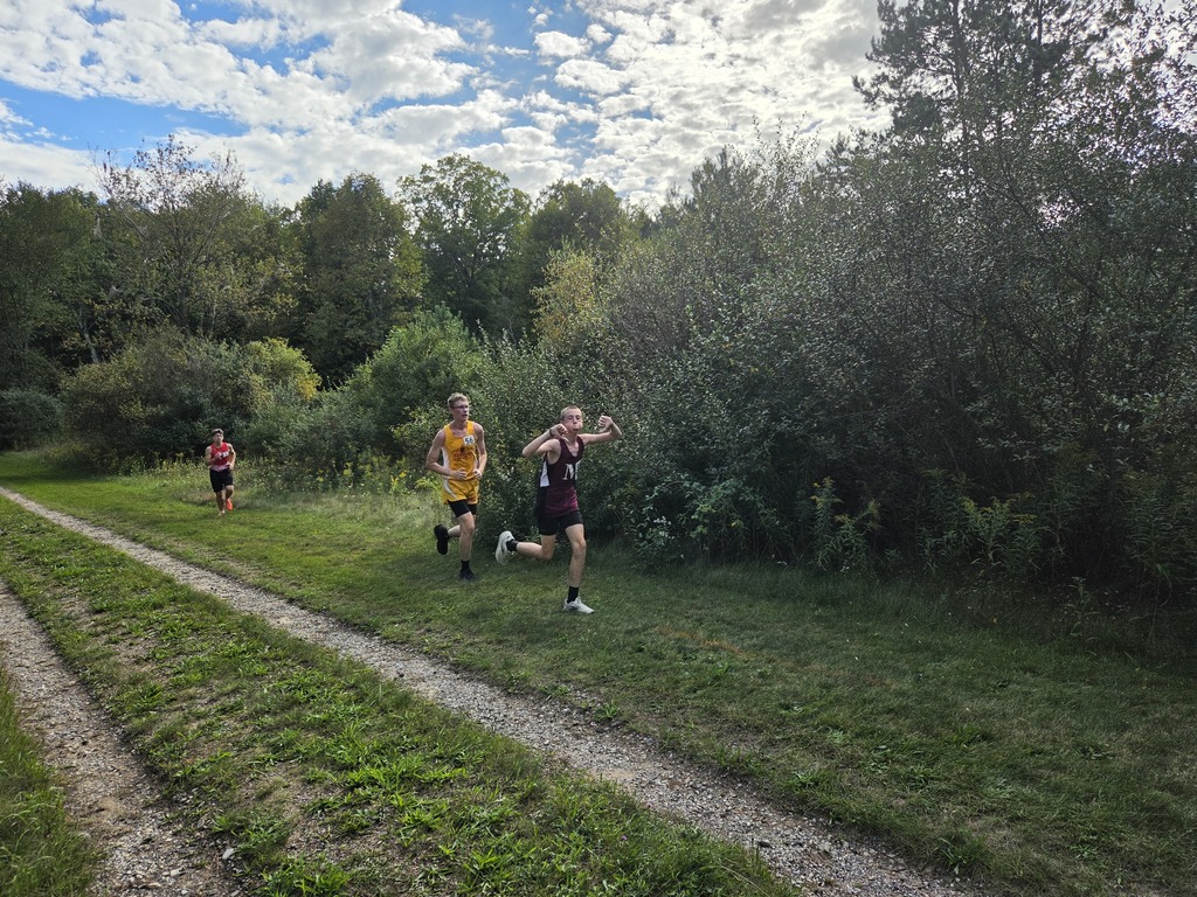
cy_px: 448
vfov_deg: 58.9
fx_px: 795
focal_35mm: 23
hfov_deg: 73.9
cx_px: 598
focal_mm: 5.4
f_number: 1.8
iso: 80
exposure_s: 1/7324
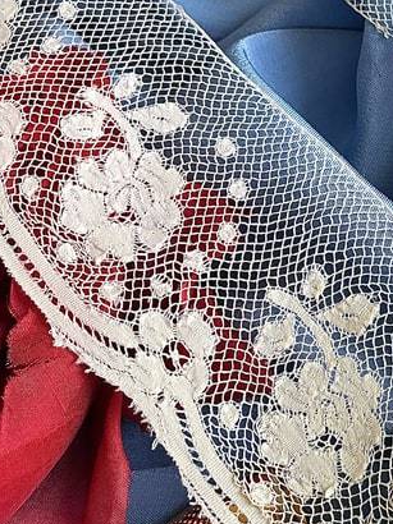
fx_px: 985
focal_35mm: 65
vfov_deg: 29.1
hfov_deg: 21.0
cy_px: 101
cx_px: 471
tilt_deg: -68.5
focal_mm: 4.2
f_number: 1.6
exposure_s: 1/60
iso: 200
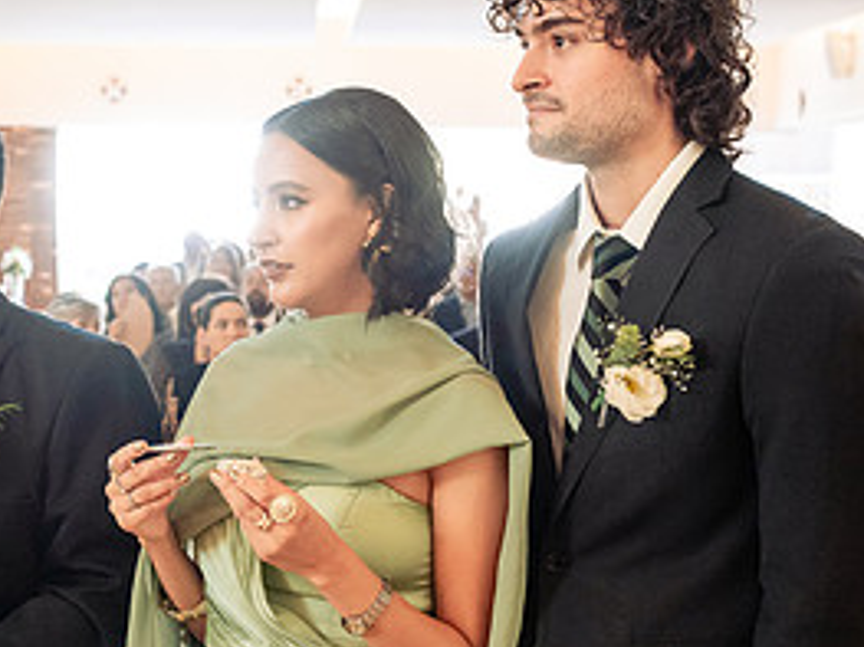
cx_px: 164
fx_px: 1896
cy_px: 478
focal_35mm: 76
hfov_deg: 25.2
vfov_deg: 19.2
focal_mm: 35
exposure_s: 1/125
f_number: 4.5
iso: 2500
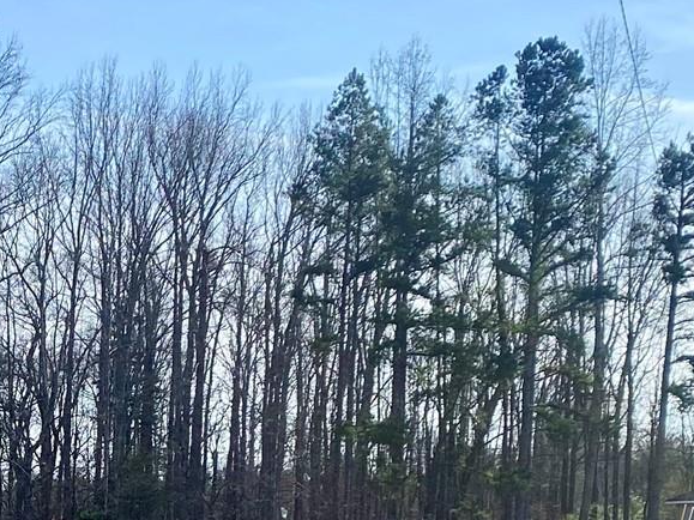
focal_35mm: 92
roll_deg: -1.7
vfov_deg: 15.4
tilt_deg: -1.1
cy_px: 645
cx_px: -102
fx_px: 1844
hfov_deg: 20.2
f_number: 1.8
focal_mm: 4.25
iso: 32
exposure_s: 1/2513
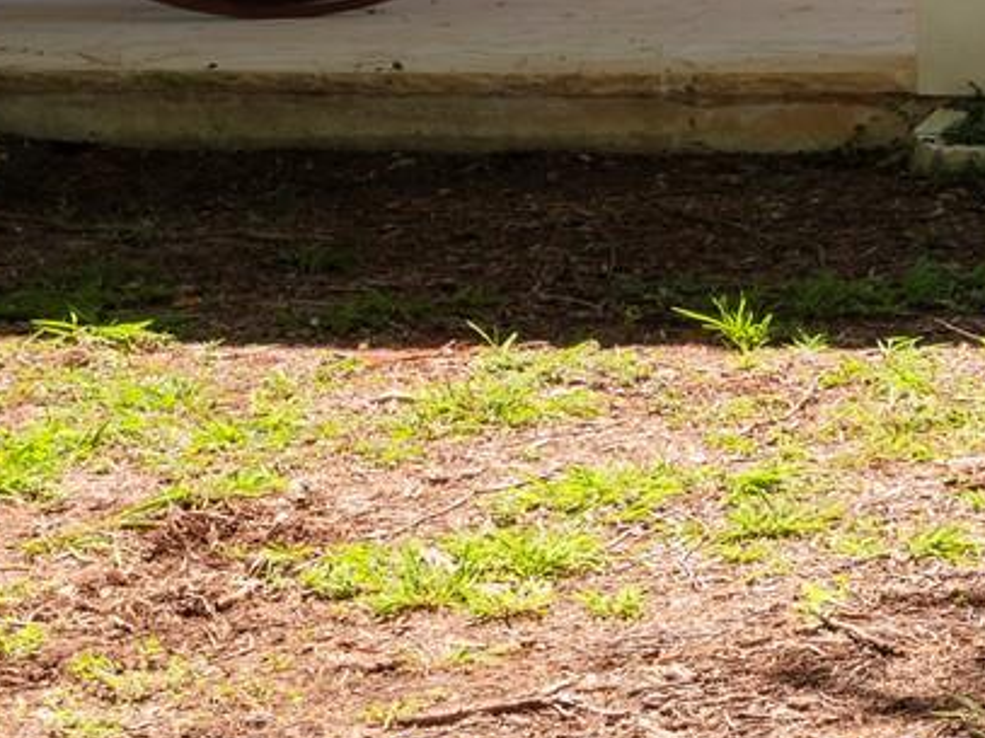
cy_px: -392
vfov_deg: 10.5
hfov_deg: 12.1
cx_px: 2251
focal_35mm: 136
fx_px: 3869
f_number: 13
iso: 250
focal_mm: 34.5
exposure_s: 1/6
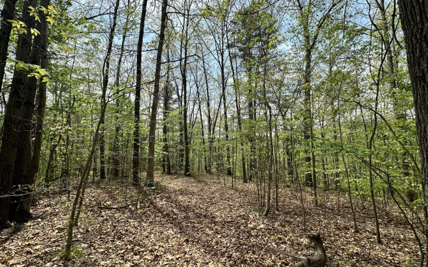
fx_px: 175
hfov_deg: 101.5
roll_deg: +0.4
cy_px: 129
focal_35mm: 15
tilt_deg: +6.2
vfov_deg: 74.7
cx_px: 215
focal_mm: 2.22
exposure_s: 1/910
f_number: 2.2
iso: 40
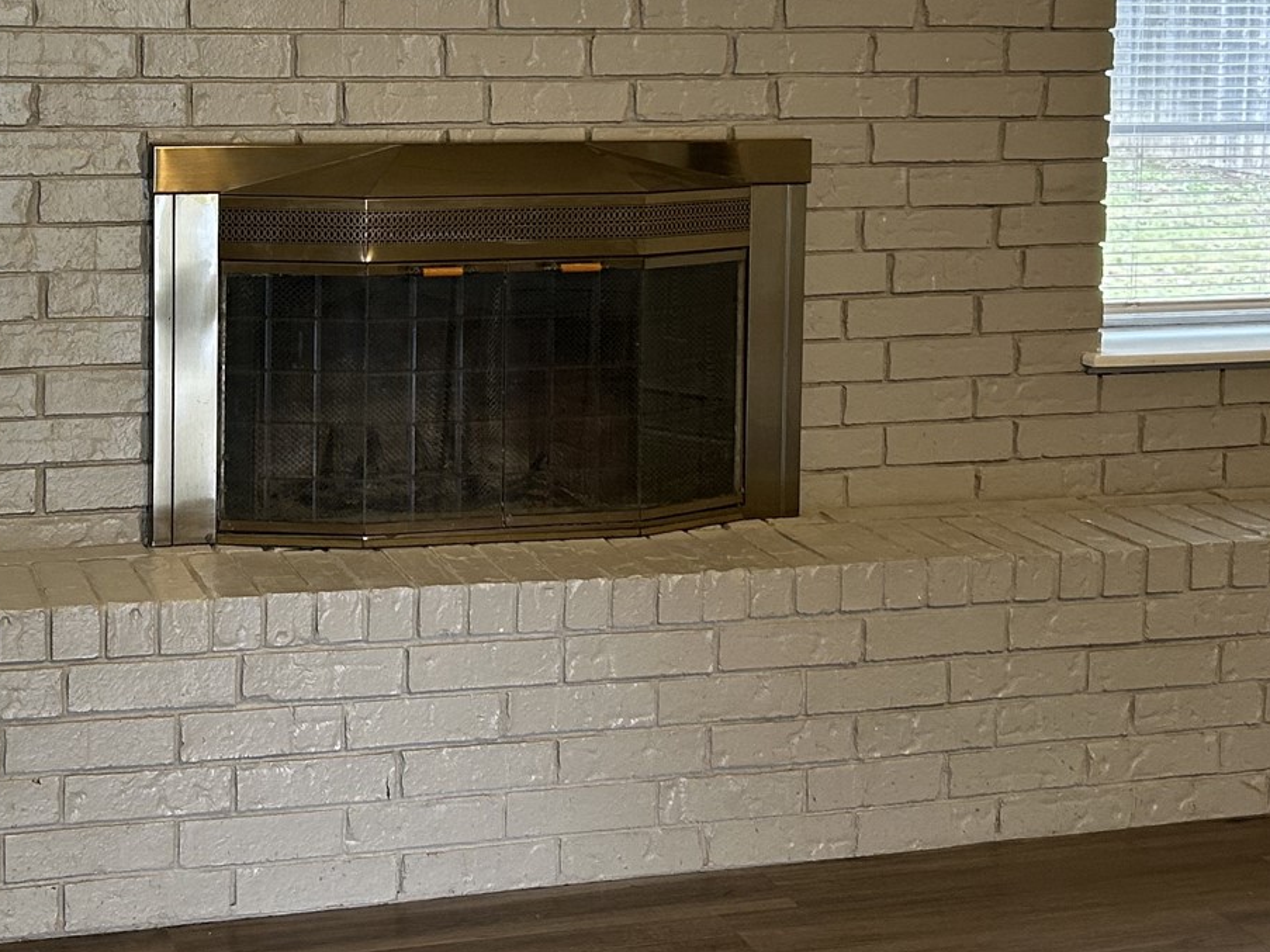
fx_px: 2164
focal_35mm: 59
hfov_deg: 32.2
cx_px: 345
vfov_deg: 24.3
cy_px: 148
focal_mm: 5.7
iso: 100
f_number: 1.5
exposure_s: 1/60
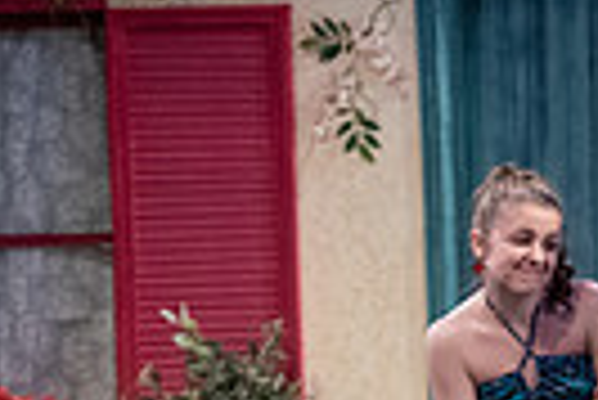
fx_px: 9761
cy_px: 452
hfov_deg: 3.5
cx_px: 1187
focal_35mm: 587
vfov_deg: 2.3
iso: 2500
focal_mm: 135
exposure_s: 1/320
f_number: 4
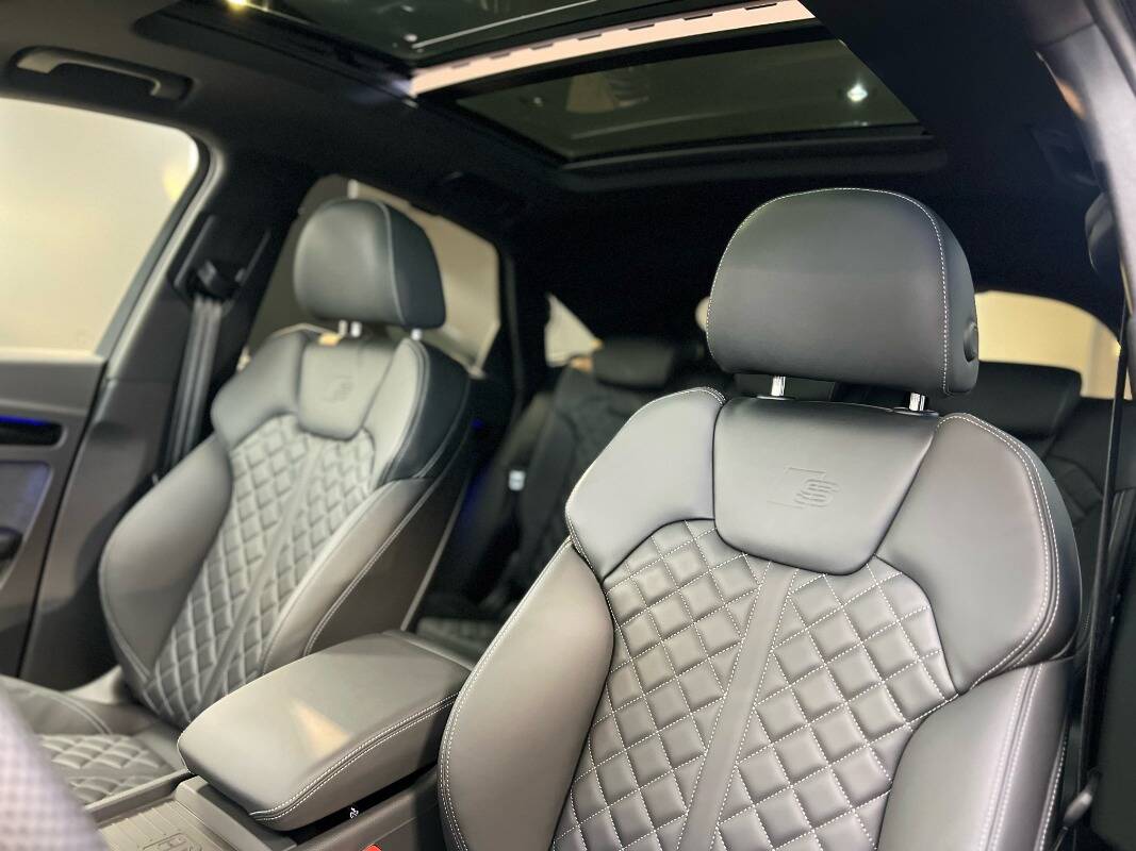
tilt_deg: -4.2
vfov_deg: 53.1
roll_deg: -6.0
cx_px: 568
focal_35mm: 26
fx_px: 853
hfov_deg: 67.3
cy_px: 426
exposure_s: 1/33
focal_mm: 5.7
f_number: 1.5
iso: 640
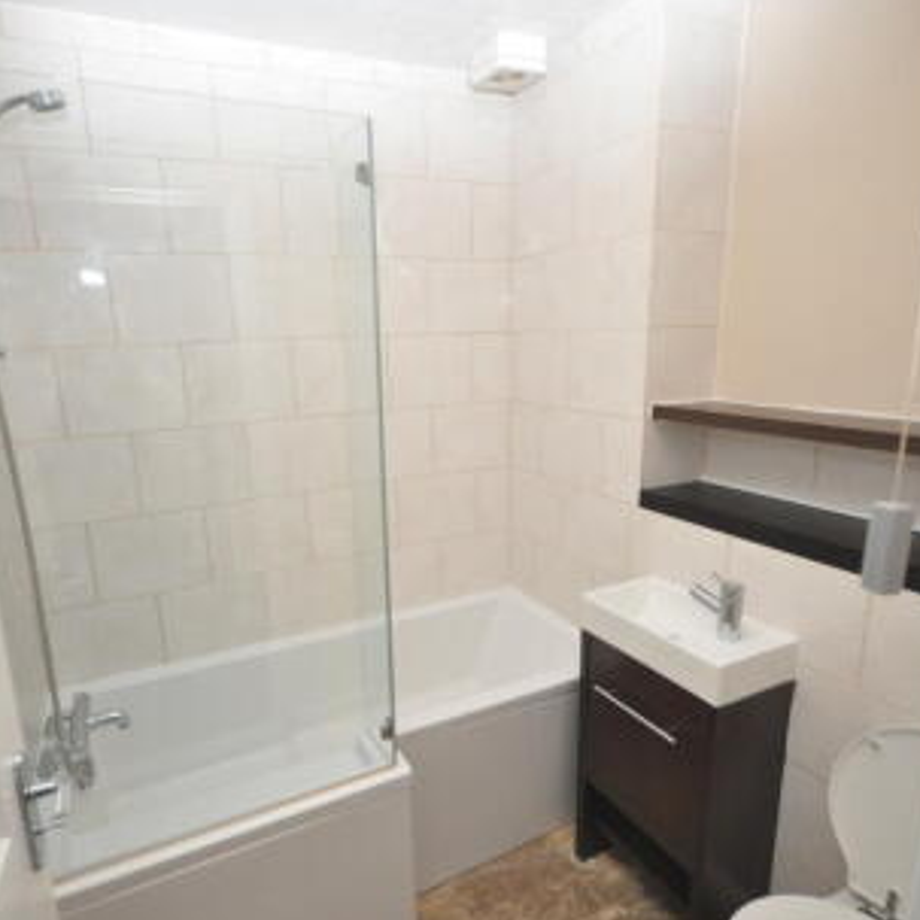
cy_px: 469
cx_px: 419
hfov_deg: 74.7
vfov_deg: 74.8
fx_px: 601
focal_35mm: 20
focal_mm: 10
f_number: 4
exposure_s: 1/60
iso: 800
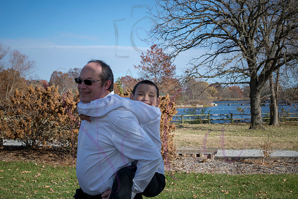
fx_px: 414
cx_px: 149
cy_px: 100
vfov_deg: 27.0
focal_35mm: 50
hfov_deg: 39.6
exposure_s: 1/400
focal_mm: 50
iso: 400
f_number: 11
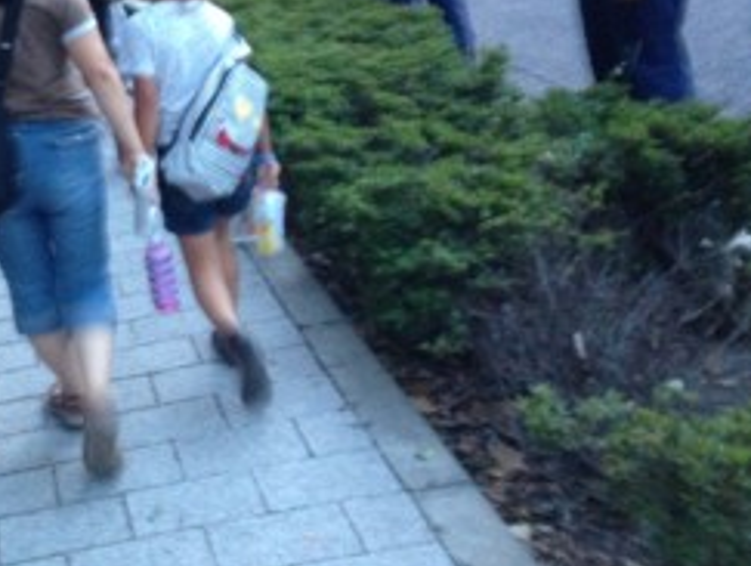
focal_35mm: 61
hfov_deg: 30.1
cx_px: 59
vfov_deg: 23.9
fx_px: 1325
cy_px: 164
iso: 400
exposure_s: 1/20
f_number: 2.4
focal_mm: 4.13
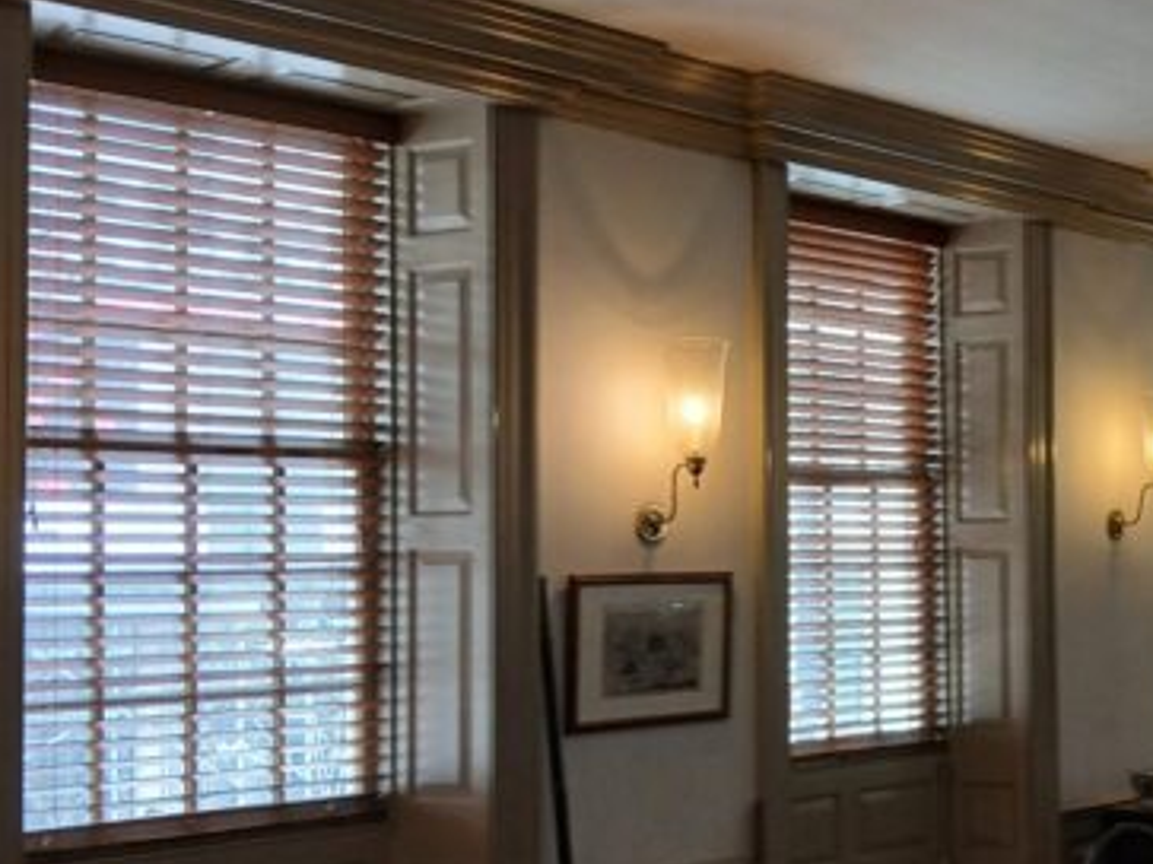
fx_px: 1831
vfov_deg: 26.5
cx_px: 937
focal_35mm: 55
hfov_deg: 33.8
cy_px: 464
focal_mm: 3.98
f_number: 1.8
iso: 200
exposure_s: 1/60
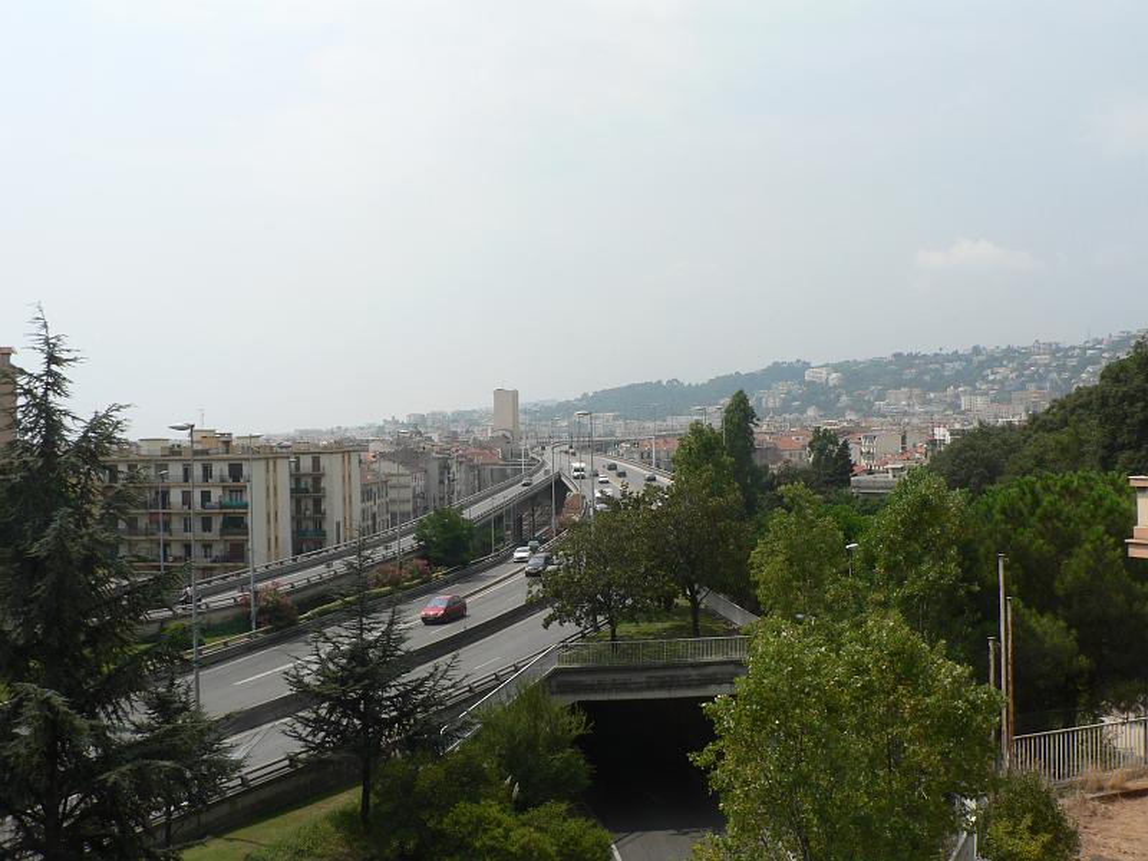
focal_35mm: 36
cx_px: 574
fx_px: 1194
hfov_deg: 51.4
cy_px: 430
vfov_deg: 39.7
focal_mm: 6
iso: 80
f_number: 5.6
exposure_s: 1/640
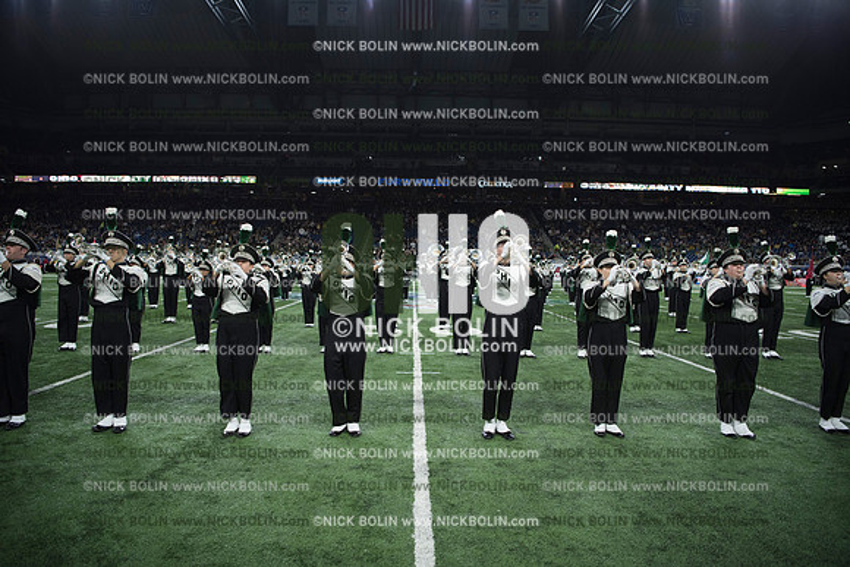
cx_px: 425
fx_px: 567
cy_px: 284
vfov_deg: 53.2
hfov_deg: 73.7
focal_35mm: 24
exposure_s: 1/1250
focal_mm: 24
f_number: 2.8
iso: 1250
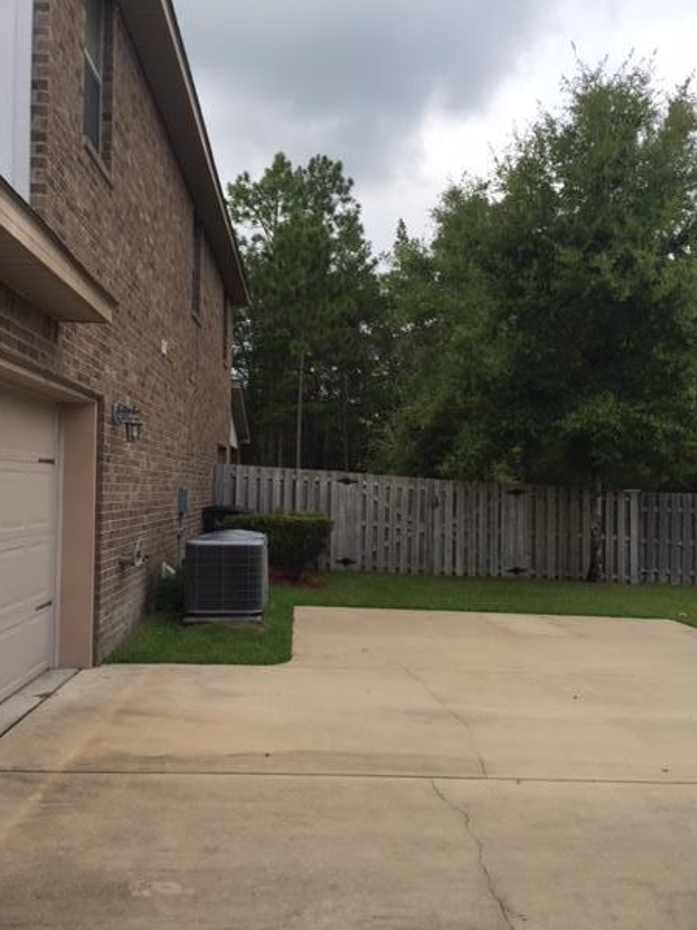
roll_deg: +0.6
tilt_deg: +2.0
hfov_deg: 45.4
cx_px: 349
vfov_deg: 58.3
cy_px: 489
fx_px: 833
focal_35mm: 31
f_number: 2.2
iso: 32
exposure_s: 1/549
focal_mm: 4.15
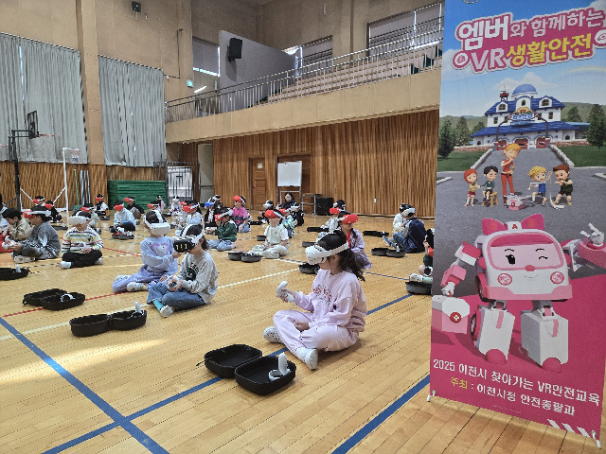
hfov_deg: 73.9
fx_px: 403
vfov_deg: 58.9
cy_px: 227
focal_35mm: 23
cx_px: 303
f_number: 1.8
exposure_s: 1/180
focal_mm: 5.4
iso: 200
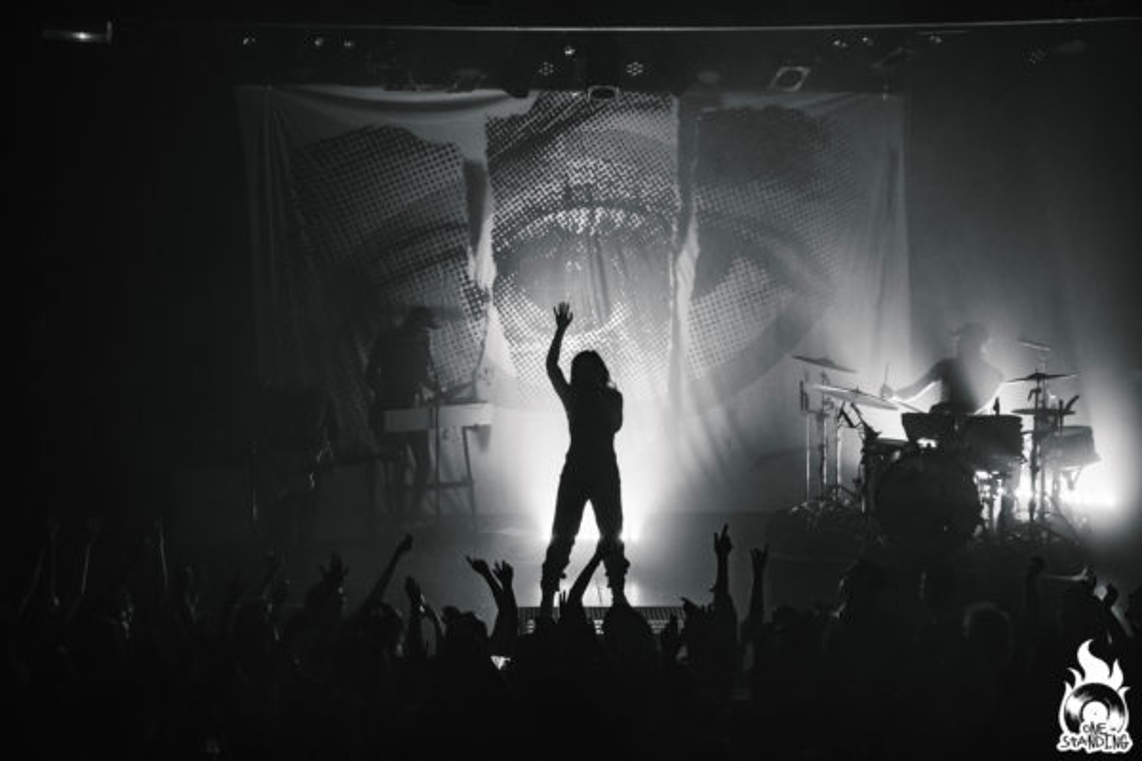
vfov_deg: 25.8
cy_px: 380
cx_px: 571
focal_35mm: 52
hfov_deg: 37.9
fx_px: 1665
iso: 1250
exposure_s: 1/100
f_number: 4.5
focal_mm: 35
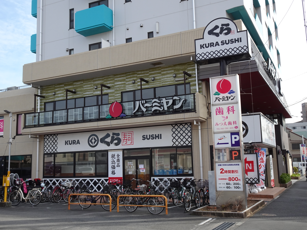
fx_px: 328
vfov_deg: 38.7
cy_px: 115
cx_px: 154
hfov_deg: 50.1
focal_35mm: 37
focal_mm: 6.26
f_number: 4
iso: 100
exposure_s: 1/320
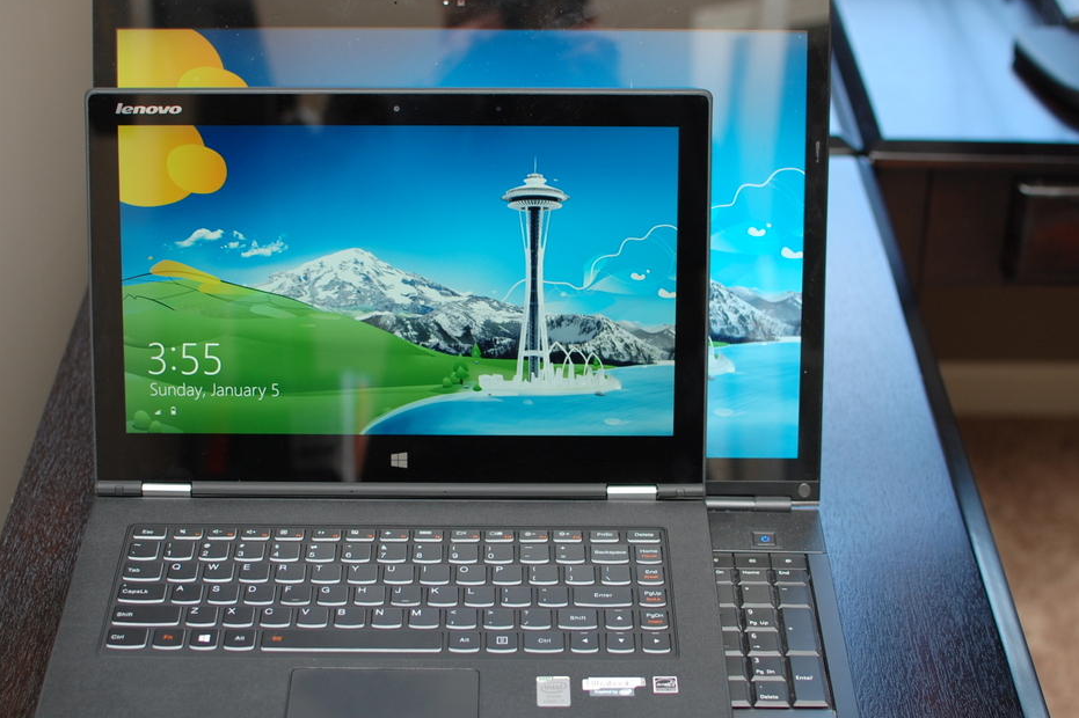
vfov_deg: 20.1
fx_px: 2027
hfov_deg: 29.8
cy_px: 365
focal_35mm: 68
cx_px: 489
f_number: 2.8
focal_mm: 35
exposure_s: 1/60
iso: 200
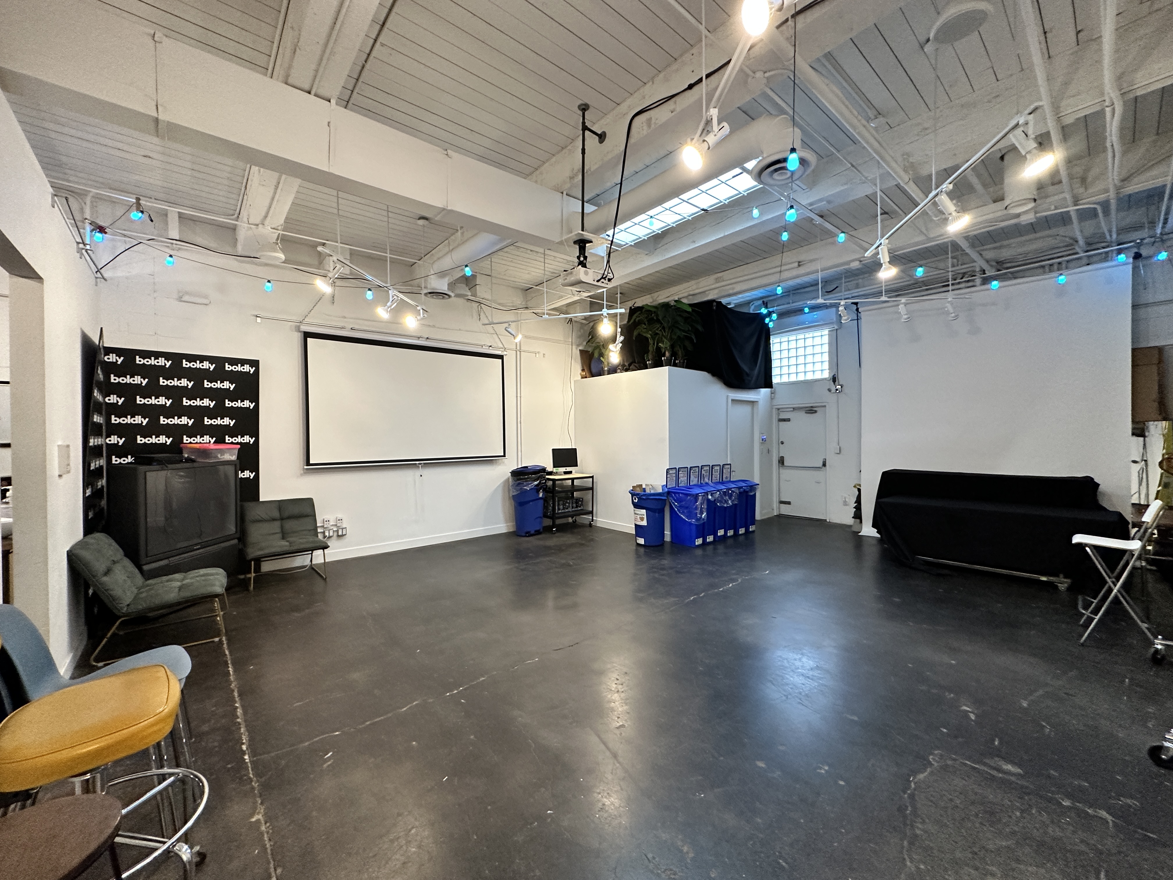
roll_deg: +0.2
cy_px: 440
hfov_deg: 102.1
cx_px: 586
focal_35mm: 14
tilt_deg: -0.7
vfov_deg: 85.7
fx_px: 474
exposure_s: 1/60
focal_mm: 2.22
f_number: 2.2
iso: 320
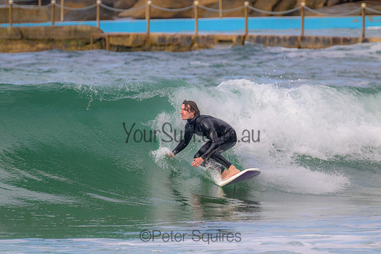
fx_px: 8468
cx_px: 190
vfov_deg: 1.7
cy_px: 127
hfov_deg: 2.6
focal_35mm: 800
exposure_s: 1/1250
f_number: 11
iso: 1600
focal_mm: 800
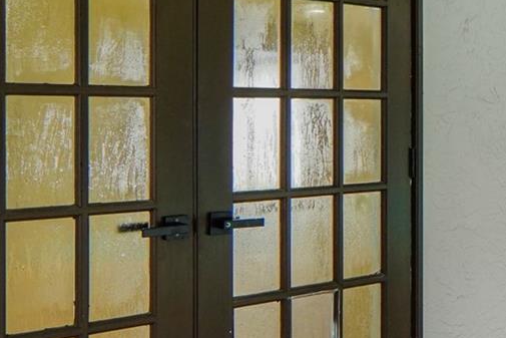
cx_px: 649
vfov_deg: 23.5
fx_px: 801
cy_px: 75
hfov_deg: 28.9
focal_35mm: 57
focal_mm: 12
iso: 320
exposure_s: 1/125
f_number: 4
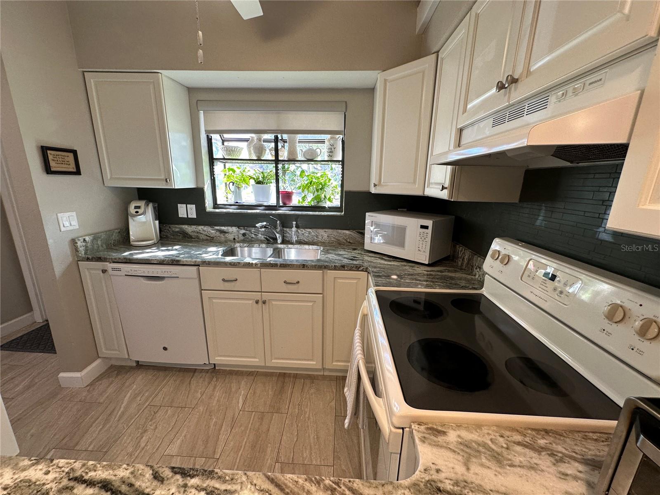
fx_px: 267
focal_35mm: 14
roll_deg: -0.9
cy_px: 248
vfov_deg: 85.7
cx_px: 330
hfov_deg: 102.1
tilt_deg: -13.3
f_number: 2.2
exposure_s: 1/120
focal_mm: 2.22
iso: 125
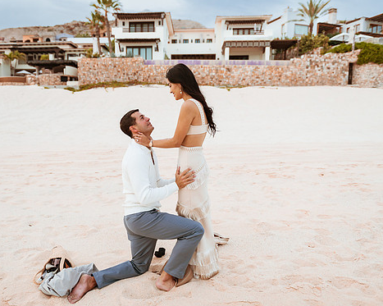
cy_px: 156
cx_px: 162
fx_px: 317
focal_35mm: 28
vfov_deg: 51.5
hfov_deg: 61.9
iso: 250
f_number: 2.8
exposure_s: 1/4000
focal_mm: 24
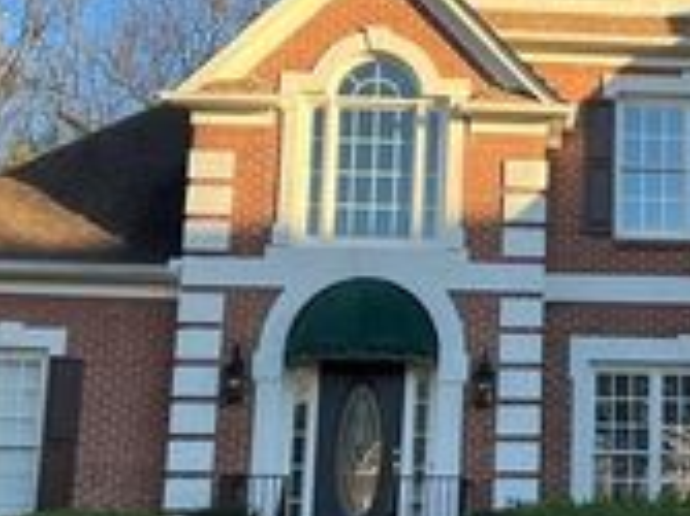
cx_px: 653
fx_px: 1554
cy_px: 225
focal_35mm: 78
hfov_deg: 24.2
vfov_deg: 18.9
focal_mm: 5.7
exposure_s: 1/1124
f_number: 1.5
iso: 50
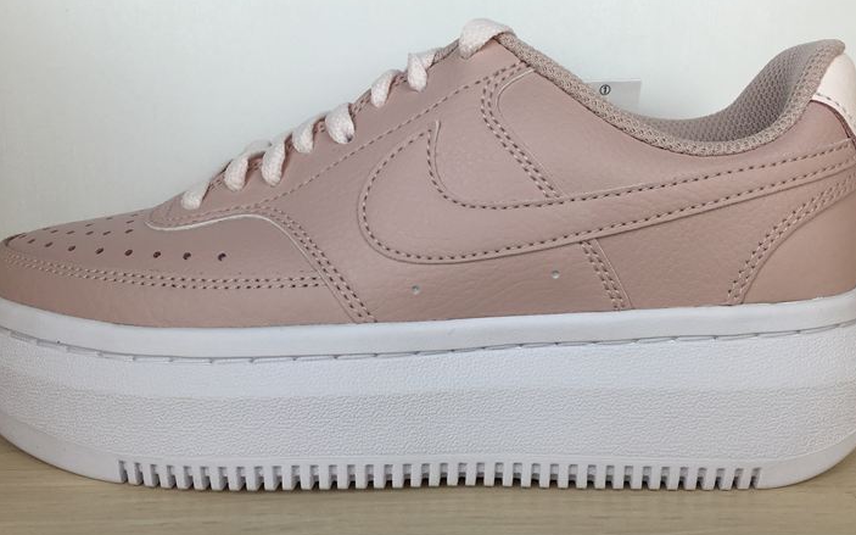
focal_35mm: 35
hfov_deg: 55.3
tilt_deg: -10.7
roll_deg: +1.2
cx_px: 426
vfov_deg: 36.3
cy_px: 255
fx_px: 816
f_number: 2.2
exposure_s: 1/166
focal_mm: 4.15
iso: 25
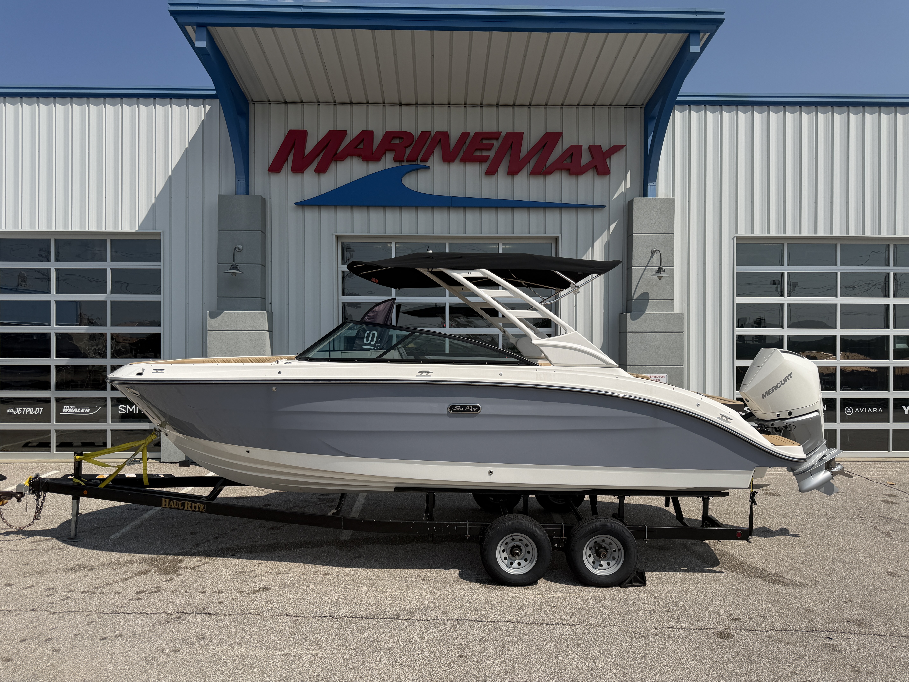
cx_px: 454
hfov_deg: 71.6
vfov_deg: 56.8
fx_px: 630
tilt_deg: -0.2
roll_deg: +0.0
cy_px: 341
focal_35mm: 24
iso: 80
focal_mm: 6.76
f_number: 1.78
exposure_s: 1/8130
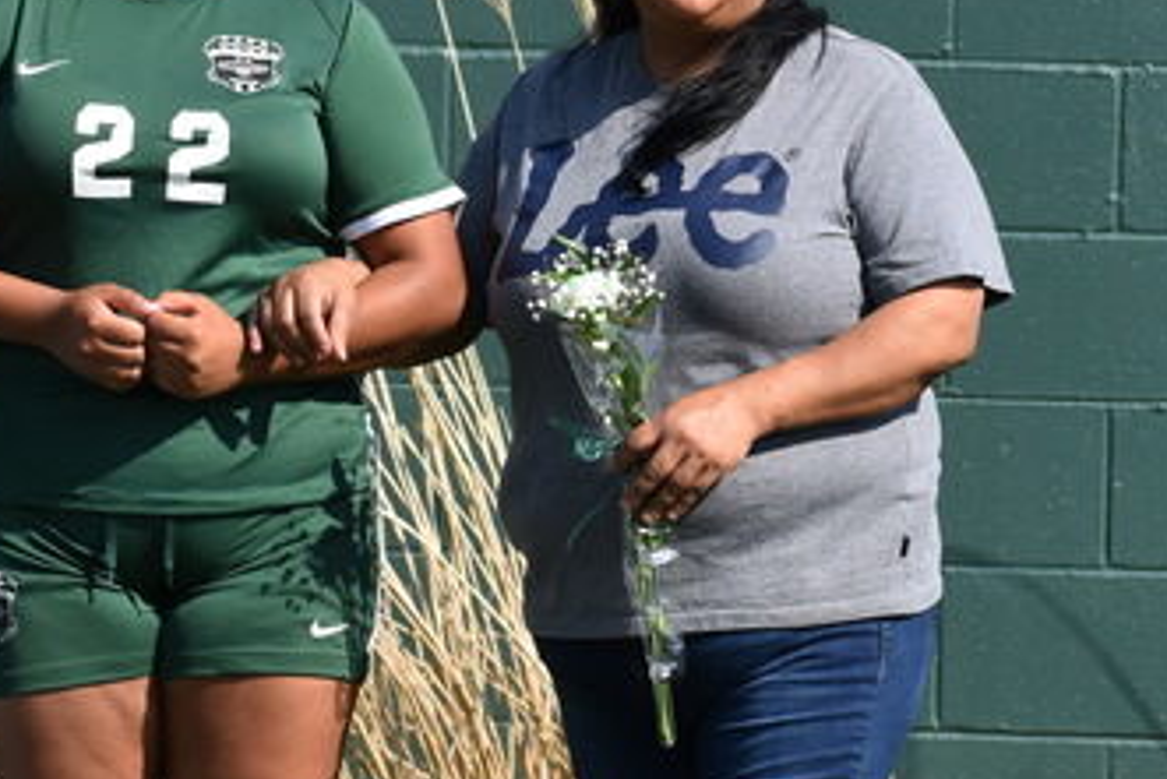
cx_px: 229
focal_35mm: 581
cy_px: 167
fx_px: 18827
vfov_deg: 2.4
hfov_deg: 3.5
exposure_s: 1/2000
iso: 400
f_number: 7.1
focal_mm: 125
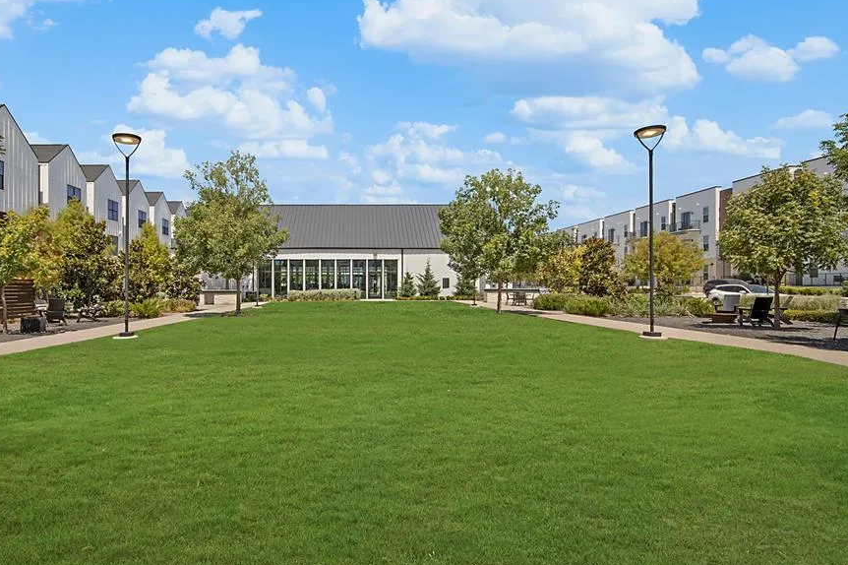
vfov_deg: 64.5
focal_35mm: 19
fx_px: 447
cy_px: 283
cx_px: 353
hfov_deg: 86.2
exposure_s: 1/500
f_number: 8
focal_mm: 11
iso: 100
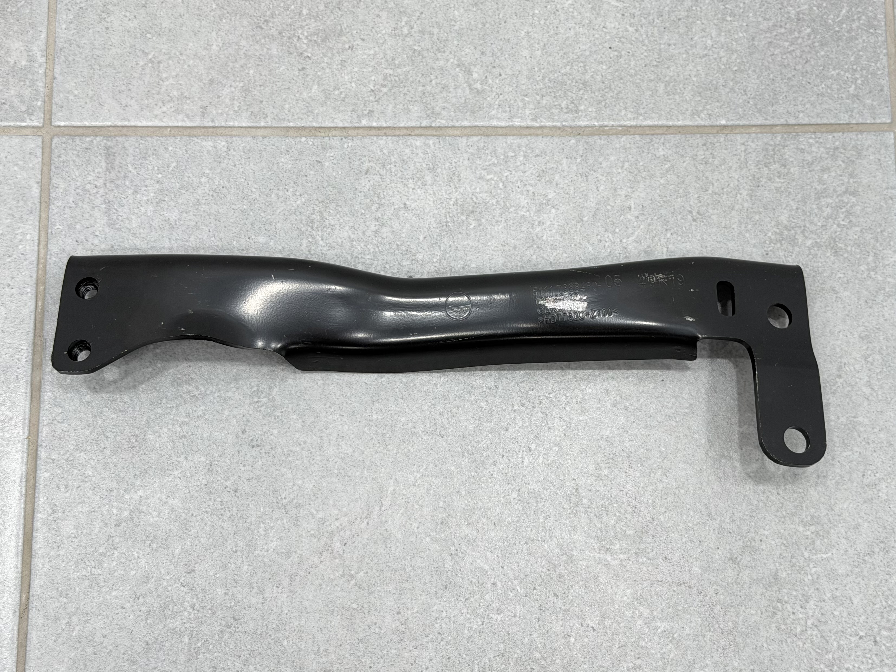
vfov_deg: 30.3
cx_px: 448
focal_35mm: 48
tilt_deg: -77.7
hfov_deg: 39.7
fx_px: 1242
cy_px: 336
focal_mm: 6.76
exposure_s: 1/265
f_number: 1.78
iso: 64
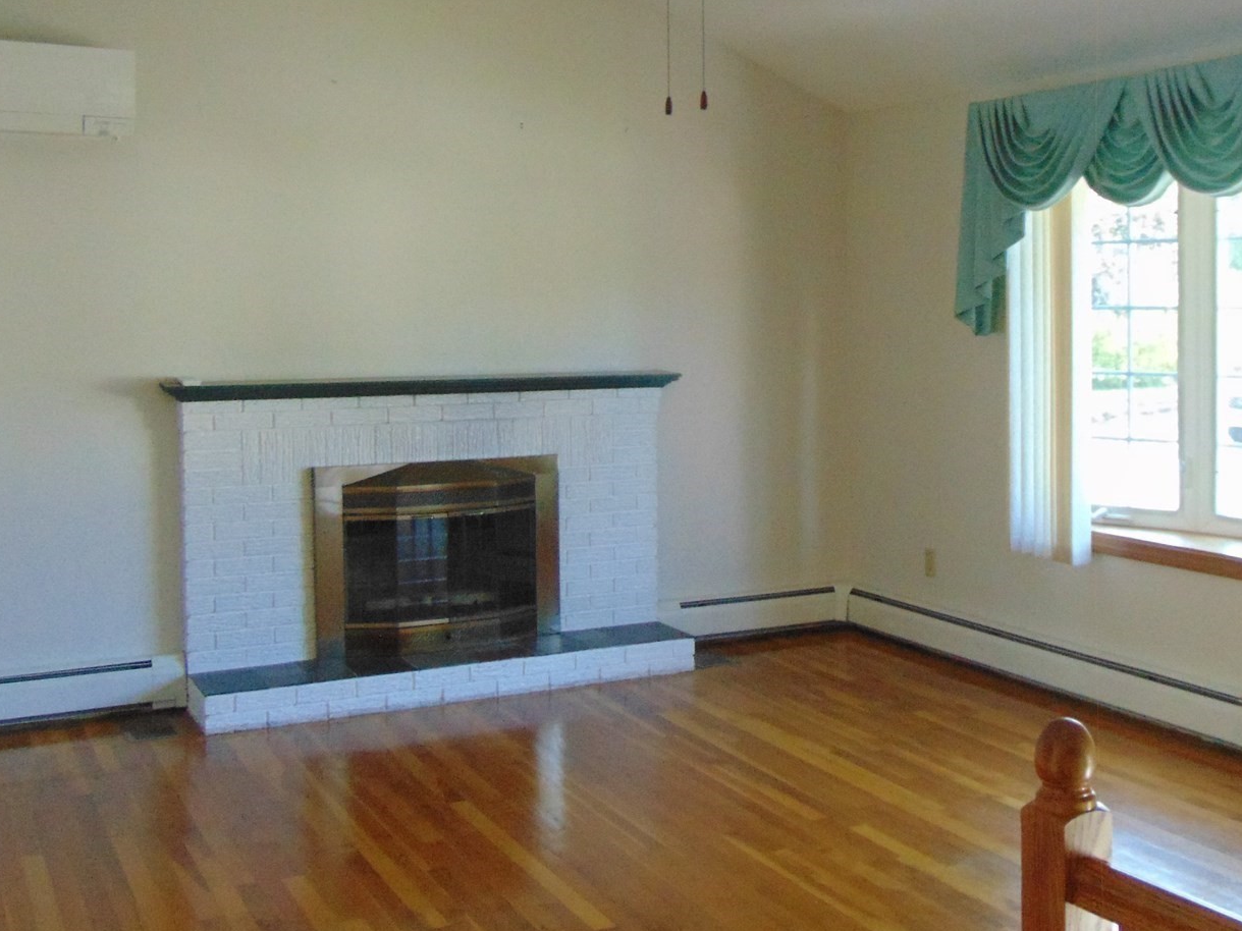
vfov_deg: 34.2
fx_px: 1507
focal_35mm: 42
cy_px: 365
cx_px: 803
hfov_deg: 44.3
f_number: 3
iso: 320
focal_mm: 4.5
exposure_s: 1/30
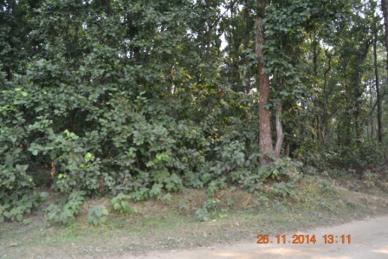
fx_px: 291
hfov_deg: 67.4
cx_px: 194
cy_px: 130
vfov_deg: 48.0
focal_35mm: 27
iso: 280
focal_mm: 18
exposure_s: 1/125
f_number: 5.6
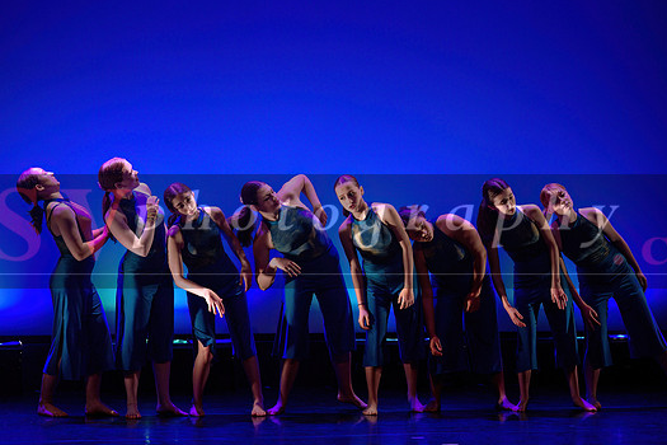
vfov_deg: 9.6
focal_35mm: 143
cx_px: 336
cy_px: 208
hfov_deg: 14.3
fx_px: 2649
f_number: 2.8
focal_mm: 122
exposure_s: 1/400
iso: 1600
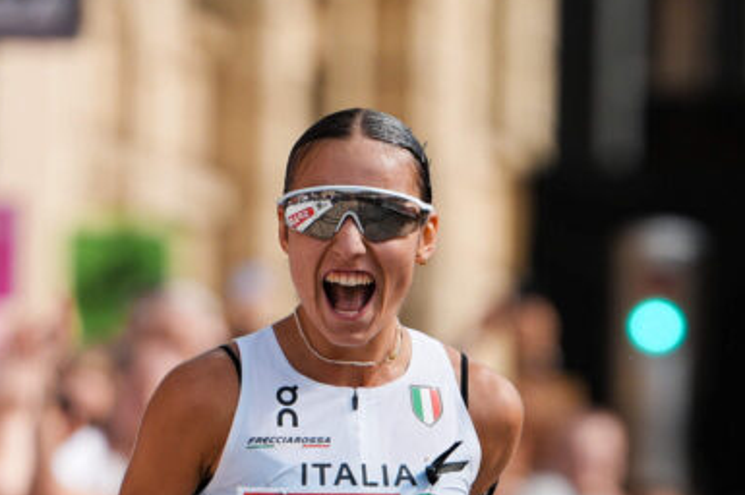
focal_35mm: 390
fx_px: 8064
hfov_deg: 5.3
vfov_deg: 3.5
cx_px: 327
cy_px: 540
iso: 100
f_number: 2
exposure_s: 1/2500
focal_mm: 150
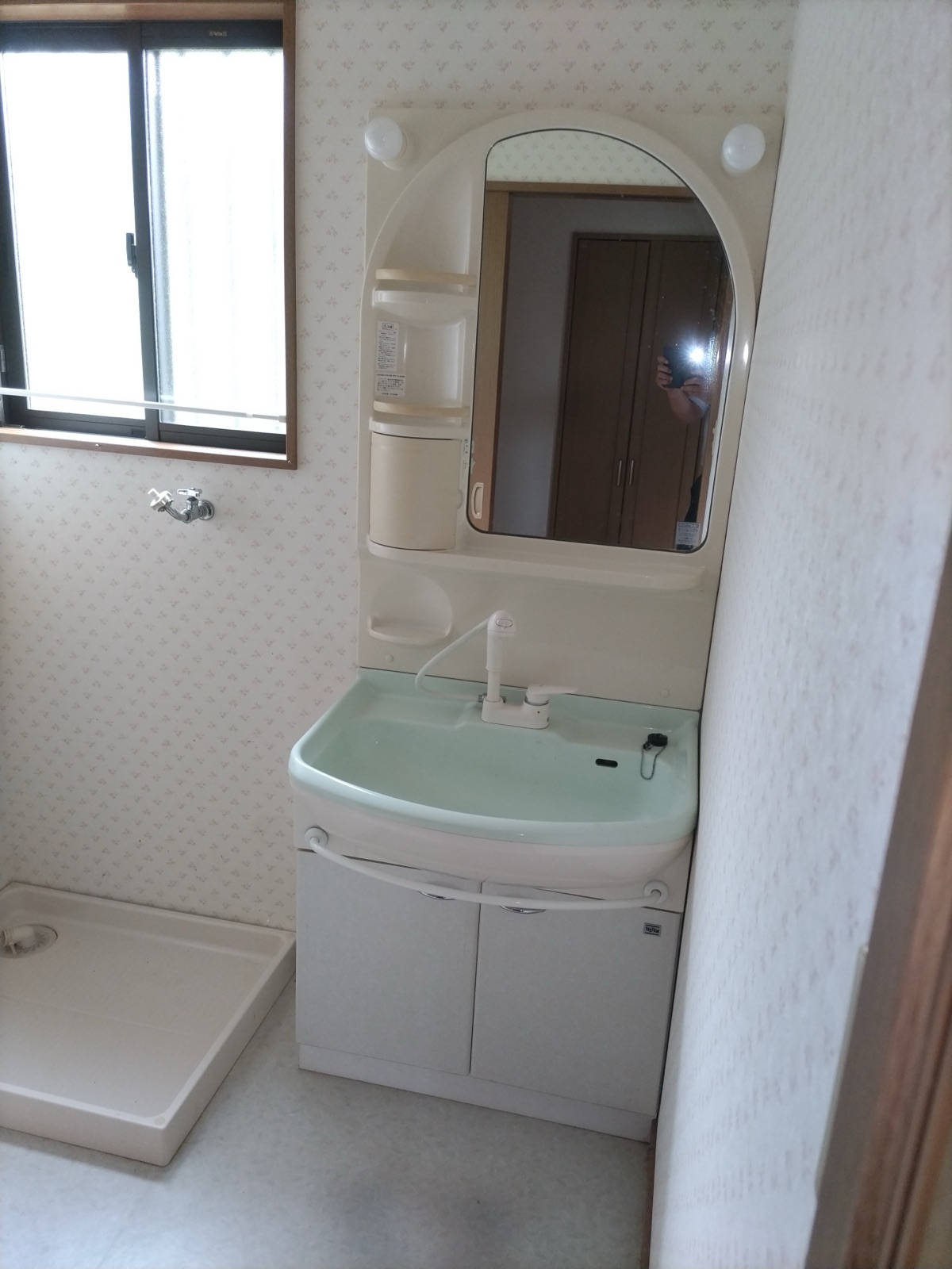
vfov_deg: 67.3
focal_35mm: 26
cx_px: 476
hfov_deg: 53.1
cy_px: 634
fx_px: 953
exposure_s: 1/50
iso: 211
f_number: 1.79
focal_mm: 4.8
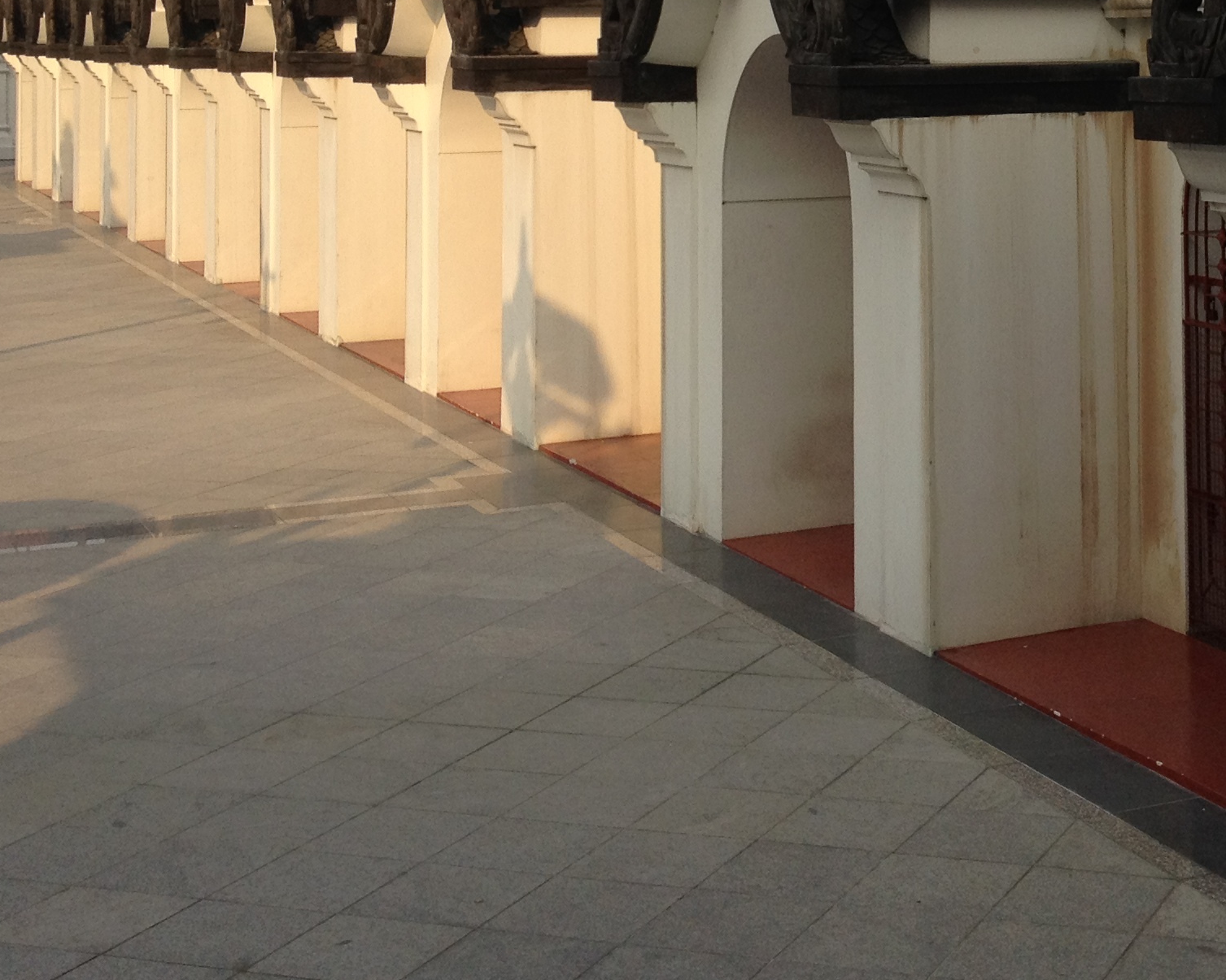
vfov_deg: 20.1
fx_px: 2685
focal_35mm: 74
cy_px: -1
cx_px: 1062
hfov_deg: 25.1
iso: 64
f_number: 2.4
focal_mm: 4.28
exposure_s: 1/1062
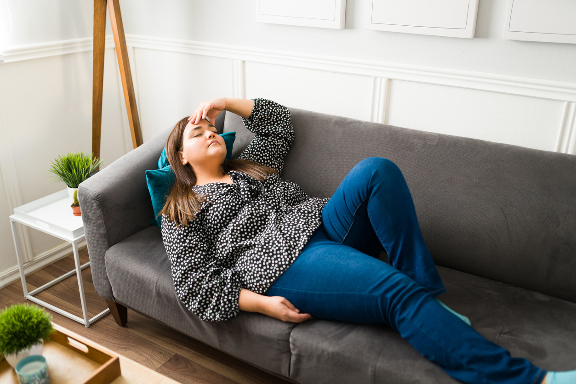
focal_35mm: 35
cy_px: 192
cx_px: 288
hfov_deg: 54.4
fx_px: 560
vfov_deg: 37.9
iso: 320
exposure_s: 1/160
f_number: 1.8
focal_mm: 35
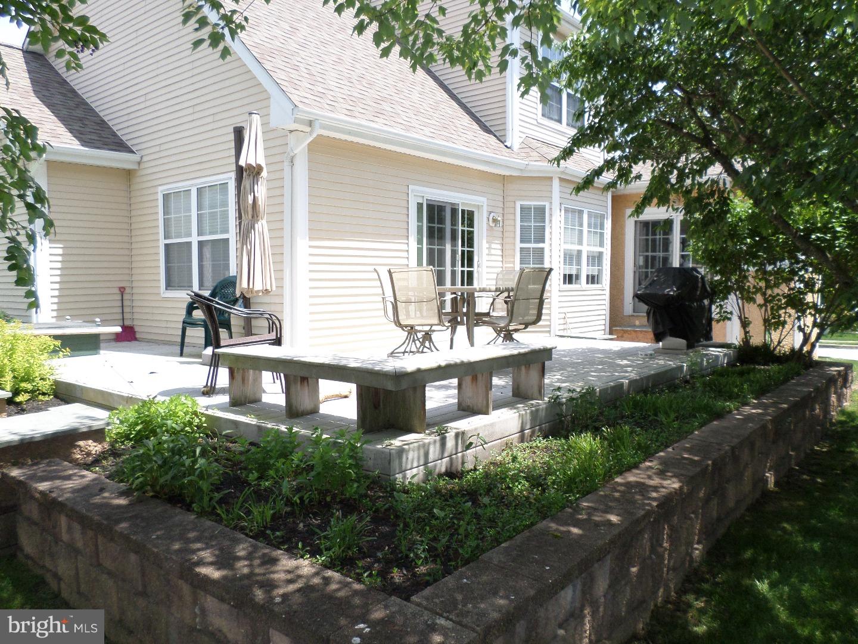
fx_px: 620
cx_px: 429
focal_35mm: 25
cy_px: 322
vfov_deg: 54.9
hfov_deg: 69.4
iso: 120
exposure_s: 1/750
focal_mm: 4.5
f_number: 2.5
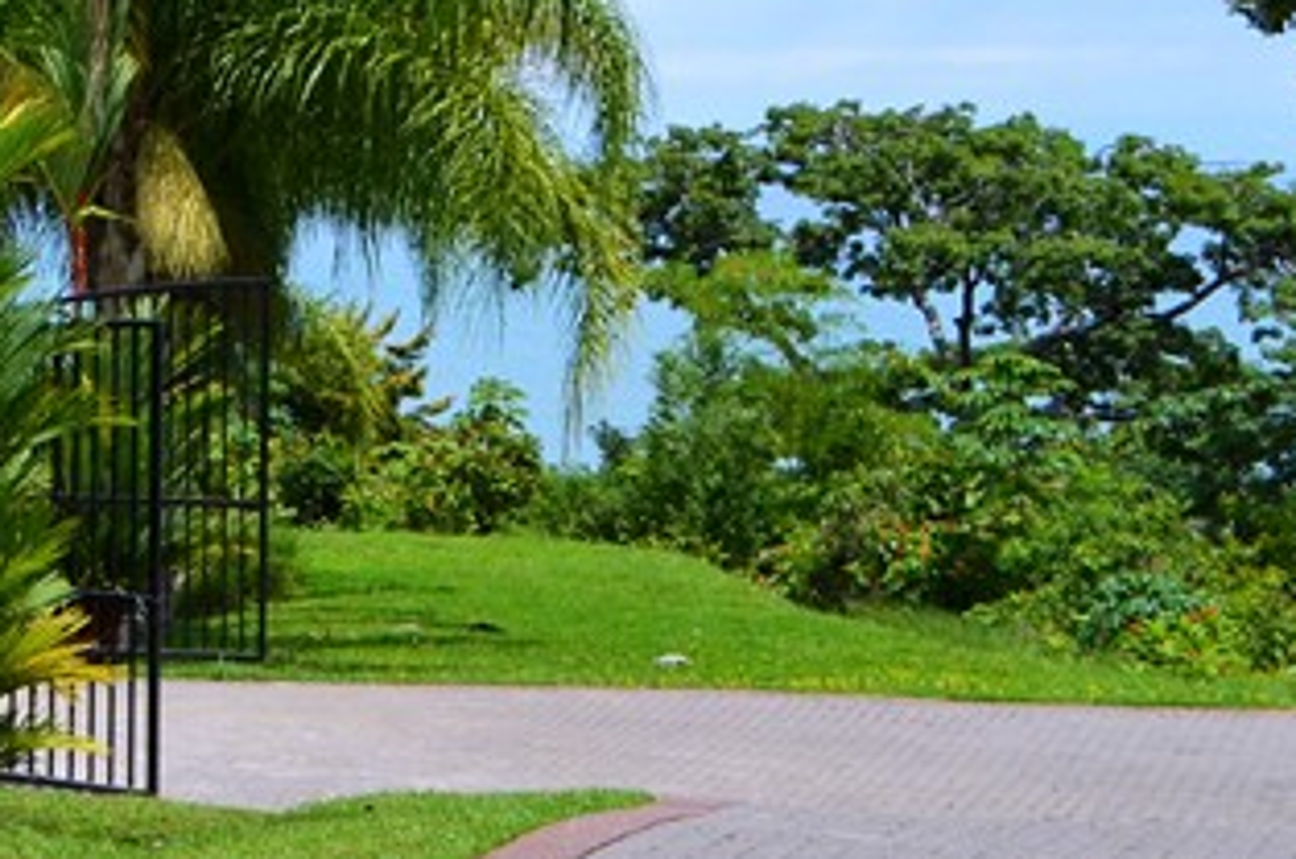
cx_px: -945
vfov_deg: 12.1
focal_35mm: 111
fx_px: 3988
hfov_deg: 16.0
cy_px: -4
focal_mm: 20
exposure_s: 1/320
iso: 100
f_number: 9
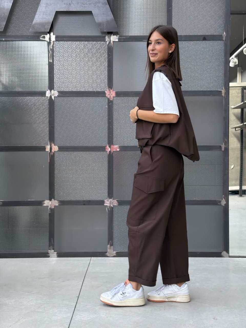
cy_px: 164
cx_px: 123
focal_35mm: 48
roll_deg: +0.1
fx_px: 455
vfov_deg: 39.7
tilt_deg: +0.0
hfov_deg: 30.3
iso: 400
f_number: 1.78
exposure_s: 1/121
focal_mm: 6.76
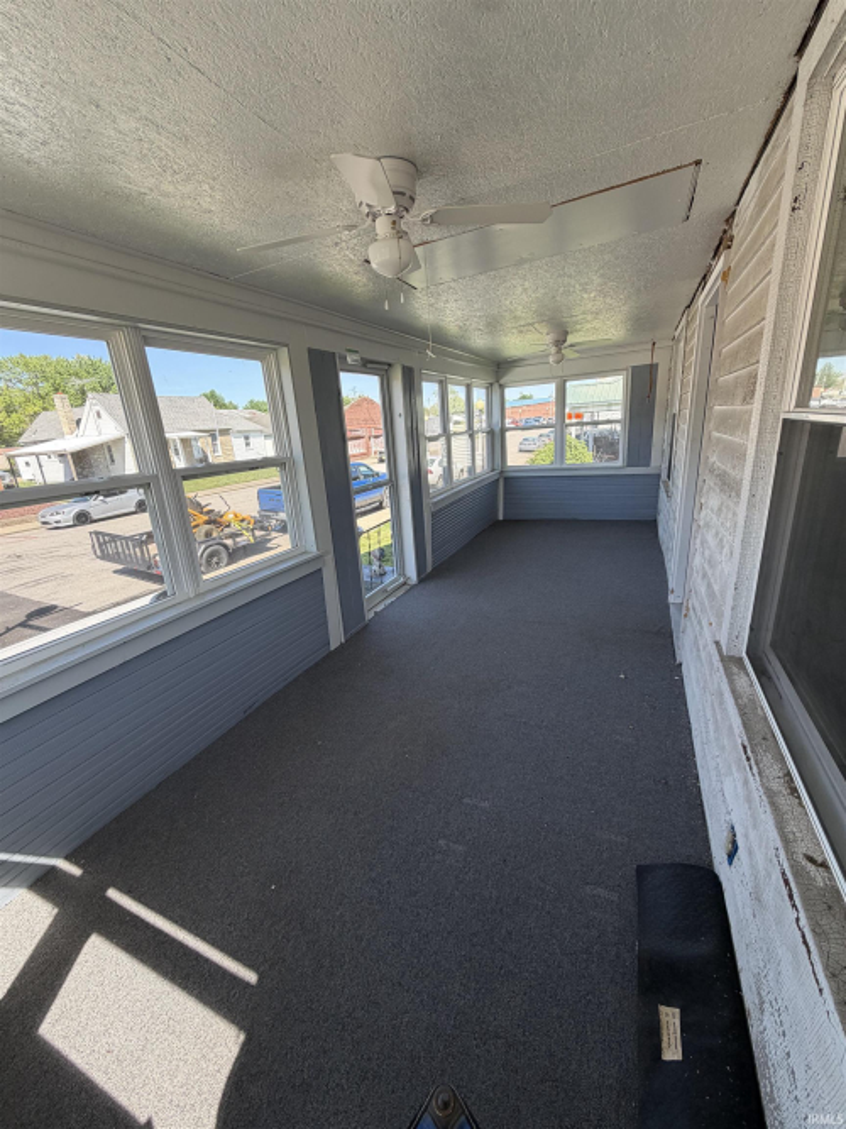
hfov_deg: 85.7
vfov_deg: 102.1
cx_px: 423
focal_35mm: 14
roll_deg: +4.8
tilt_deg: -16.9
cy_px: 564
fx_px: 456
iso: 64
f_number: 2.2
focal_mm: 2.22
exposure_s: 1/216
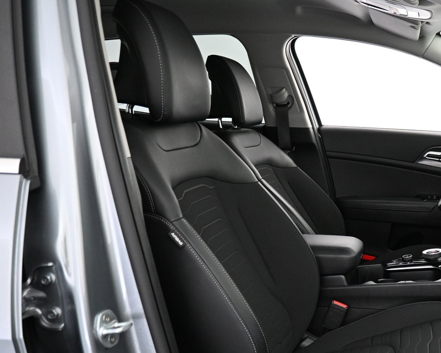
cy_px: 255
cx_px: 408
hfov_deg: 40.1
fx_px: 548
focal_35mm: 42
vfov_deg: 35.1
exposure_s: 1/25
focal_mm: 16
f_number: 3.5
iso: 1600
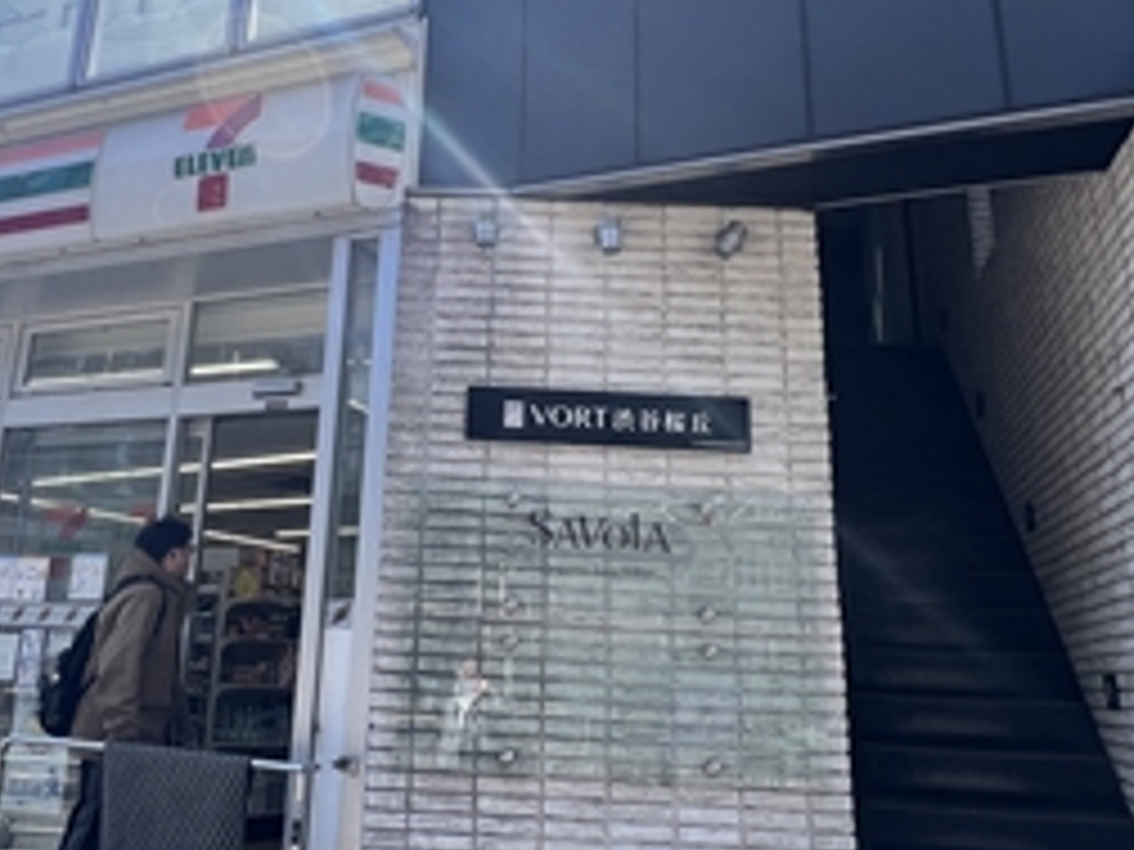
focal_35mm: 31
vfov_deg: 45.2
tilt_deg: +16.7
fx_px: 1016
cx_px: 446
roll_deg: -2.5
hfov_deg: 57.8
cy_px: 342
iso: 32
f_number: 1.8
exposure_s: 1/428
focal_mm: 1.57
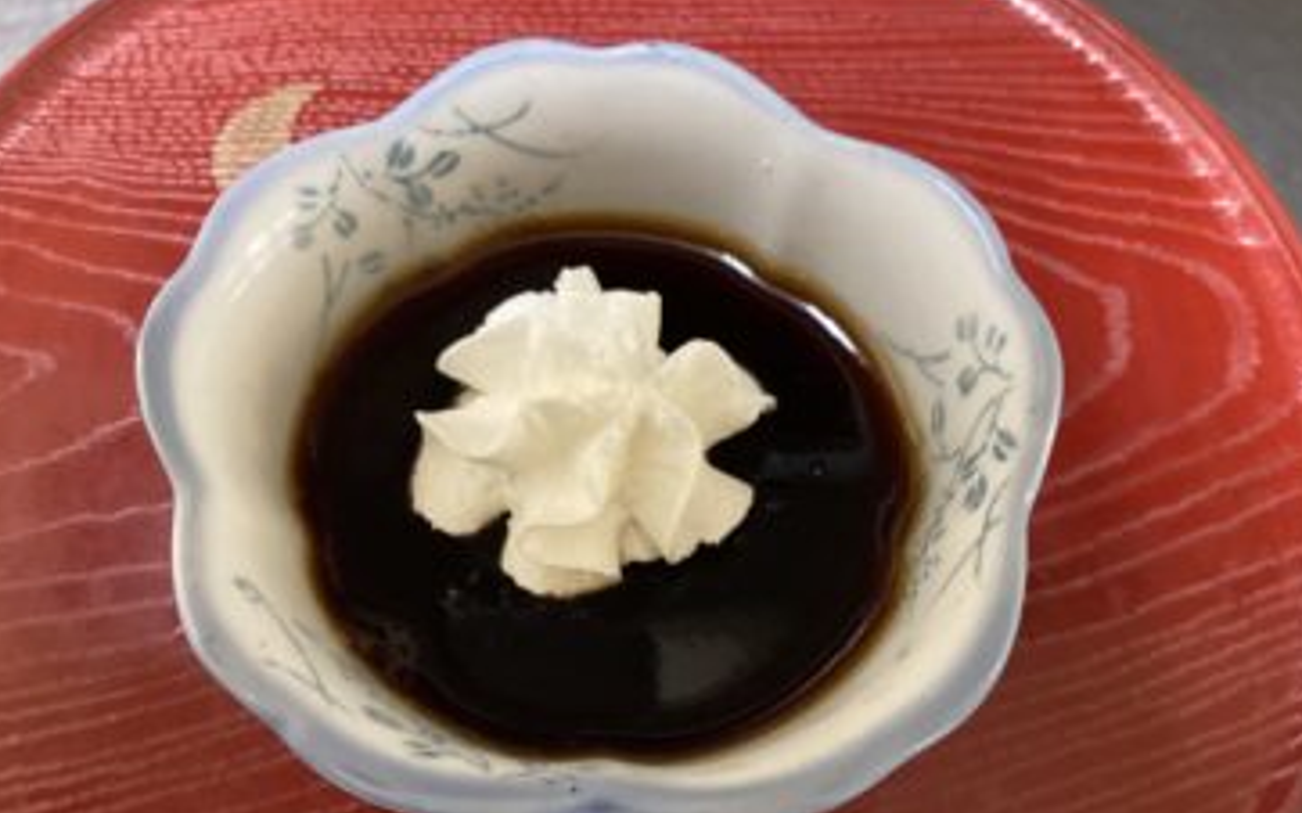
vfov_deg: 37.2
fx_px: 1206
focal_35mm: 34
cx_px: 646
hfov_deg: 56.7
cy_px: 462
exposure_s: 1/30
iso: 400
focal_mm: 3.3
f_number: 2.4
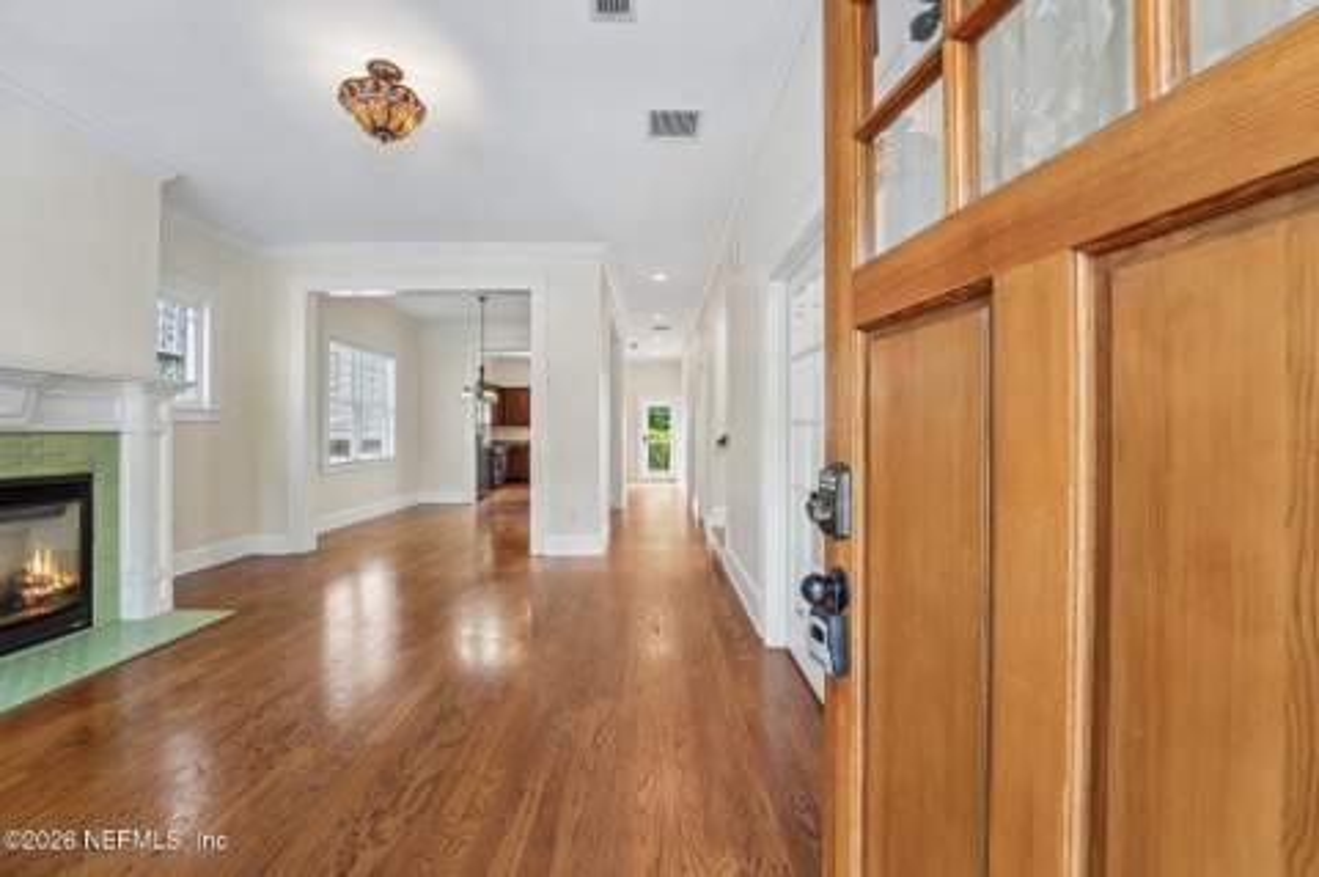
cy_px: 438
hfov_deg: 104.3
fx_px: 512
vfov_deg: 81.1
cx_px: 660
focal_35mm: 14
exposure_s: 1/13
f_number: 9
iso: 400
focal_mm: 14
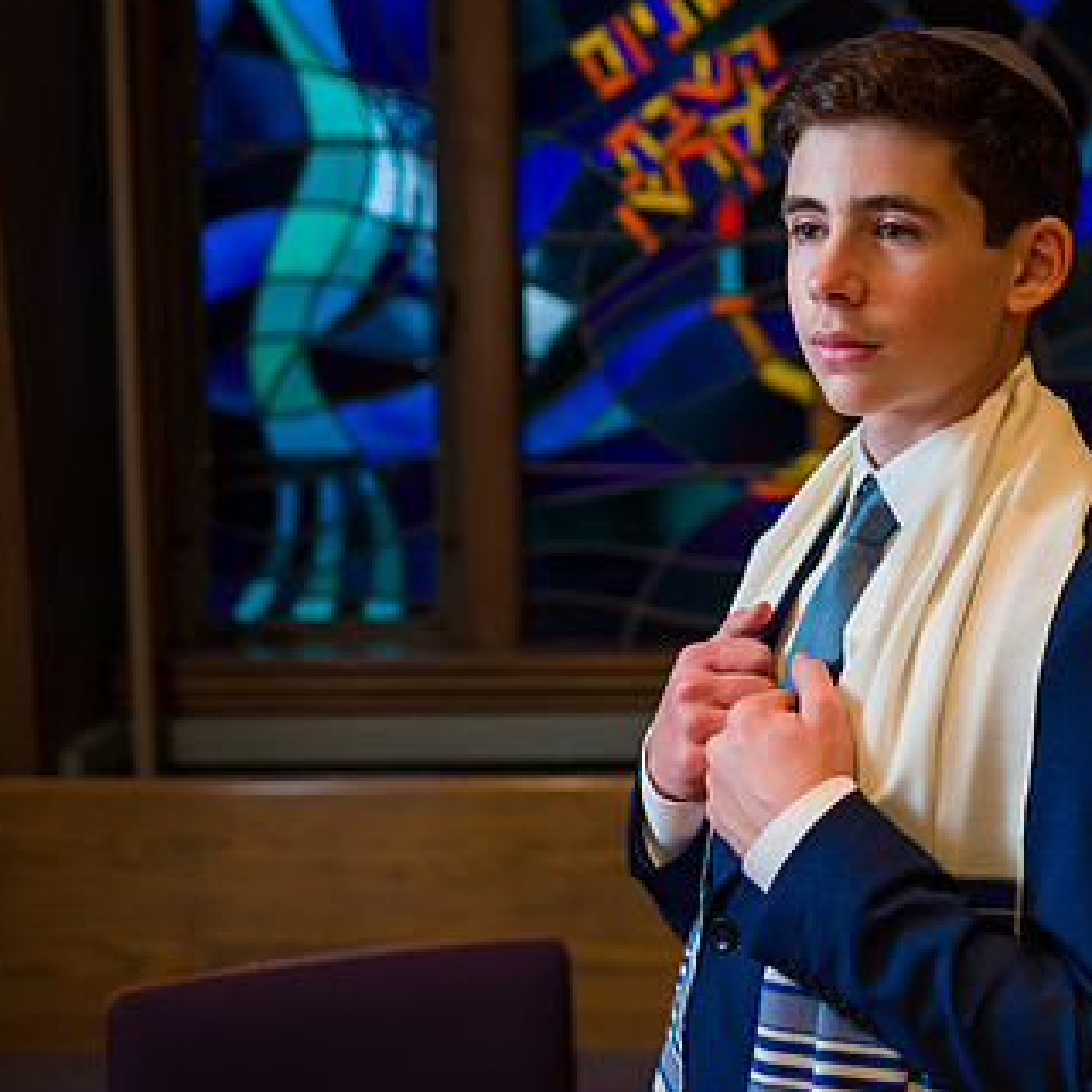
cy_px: 423
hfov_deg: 28.5
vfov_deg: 29.0
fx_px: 2106
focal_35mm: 59
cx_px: 869
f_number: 2
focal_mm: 35
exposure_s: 1/200
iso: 200
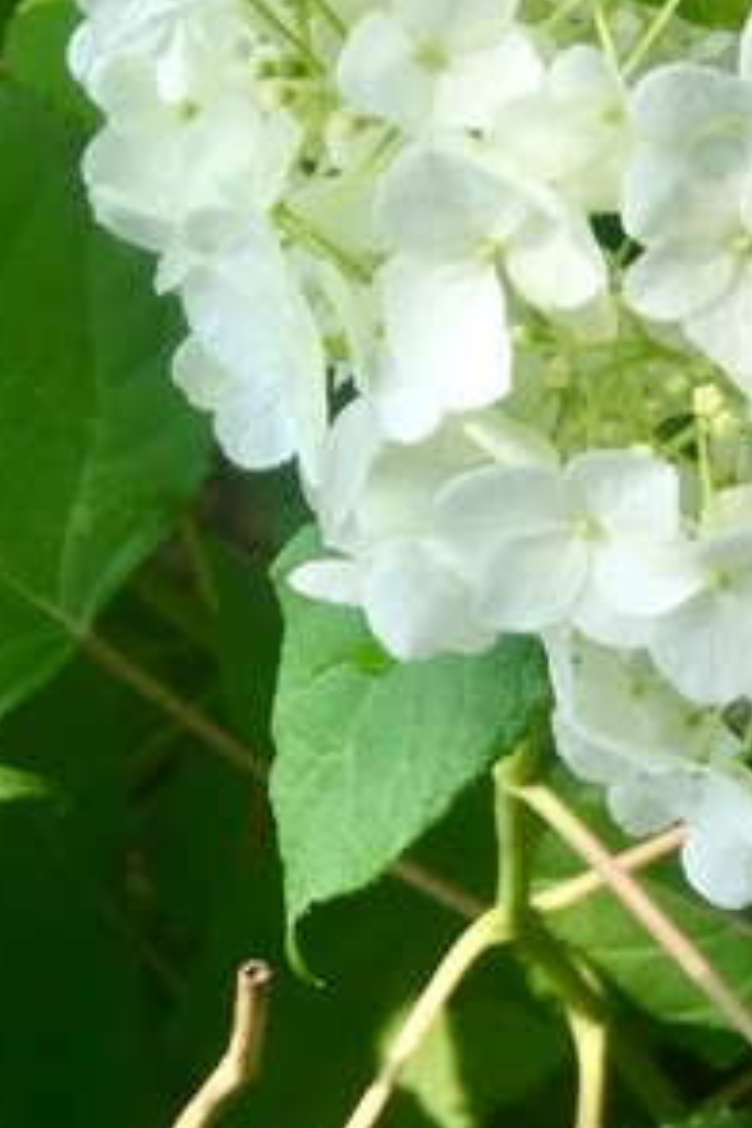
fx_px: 2569
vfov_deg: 24.3
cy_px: 188
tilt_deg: -51.4
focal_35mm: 82
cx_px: 1508
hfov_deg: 14.0
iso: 32
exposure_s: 1/706
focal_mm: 4.15
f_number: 2.2
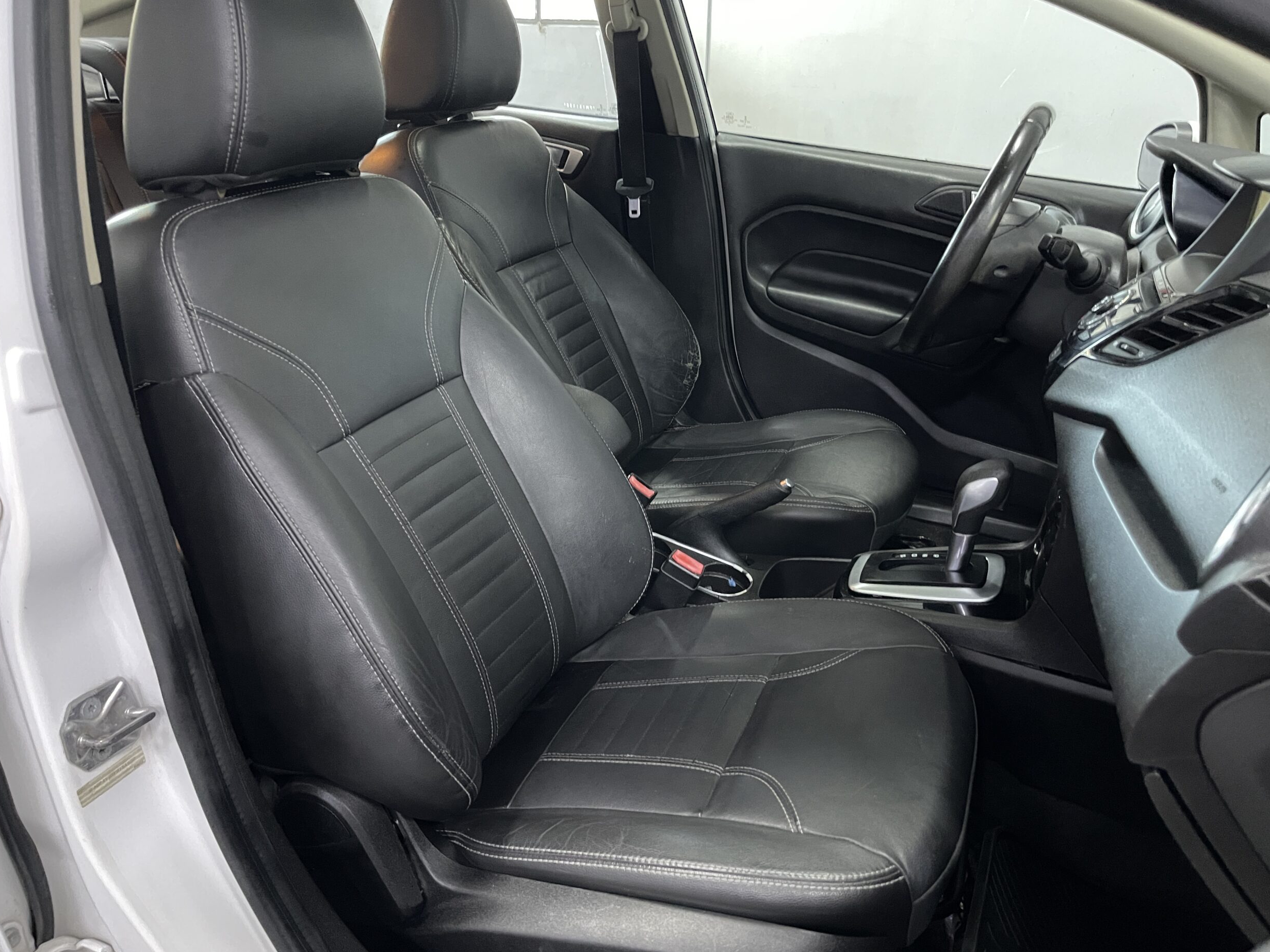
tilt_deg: -24.6
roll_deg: -1.5
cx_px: 630
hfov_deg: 67.3
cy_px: 462
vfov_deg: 53.0
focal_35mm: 26
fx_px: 954
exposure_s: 1/28
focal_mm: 5.1
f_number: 1.6
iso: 1000
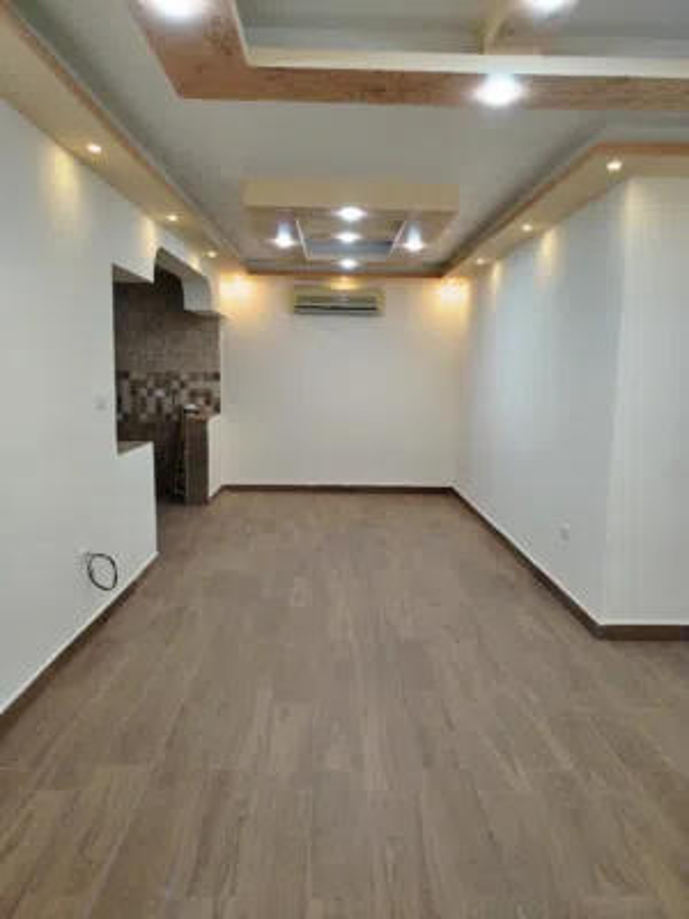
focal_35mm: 24
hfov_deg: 56.8
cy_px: 460
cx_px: 344
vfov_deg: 71.6
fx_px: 637
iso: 656
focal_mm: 5.25
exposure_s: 1/50
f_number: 1.75
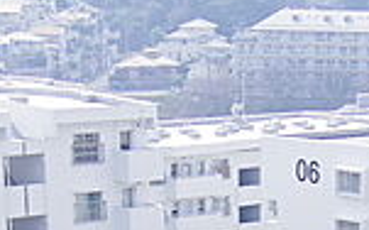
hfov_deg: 11.8
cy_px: 568
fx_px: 1758
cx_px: 386
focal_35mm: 175
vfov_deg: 7.0
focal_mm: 8.5
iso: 200
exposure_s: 1/1000
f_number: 3.2
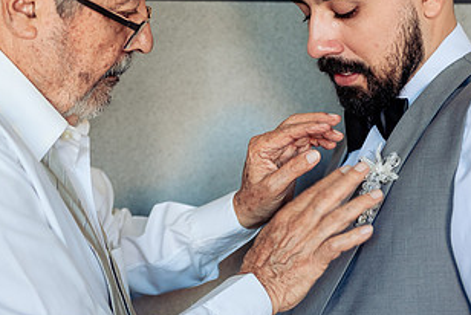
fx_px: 1388
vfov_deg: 12.9
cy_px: 140
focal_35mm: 106
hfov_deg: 19.3
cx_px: 237
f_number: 4.5
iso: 800
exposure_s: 1/100
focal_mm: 55
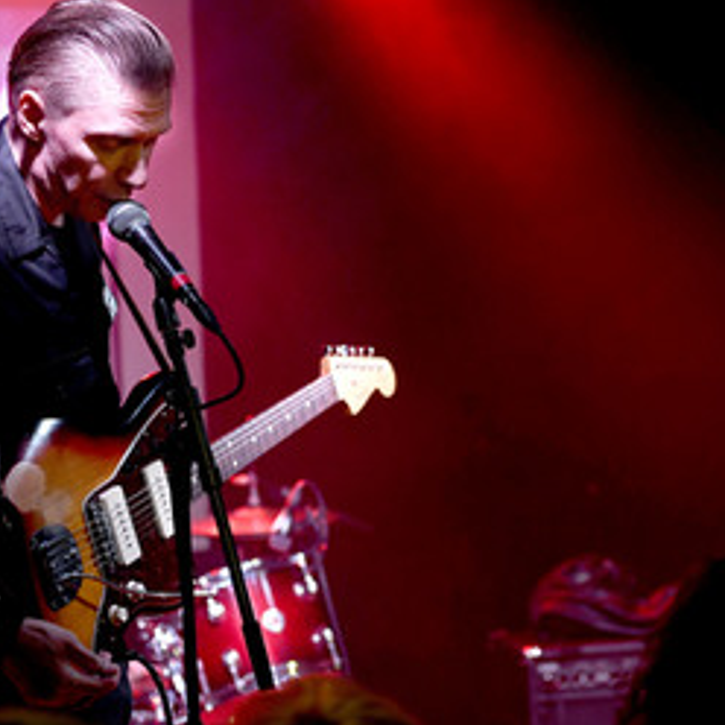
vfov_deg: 16.1
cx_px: 425
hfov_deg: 16.1
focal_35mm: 108
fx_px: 2559
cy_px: 380
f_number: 3.2
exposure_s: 1/200
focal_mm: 70
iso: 2000
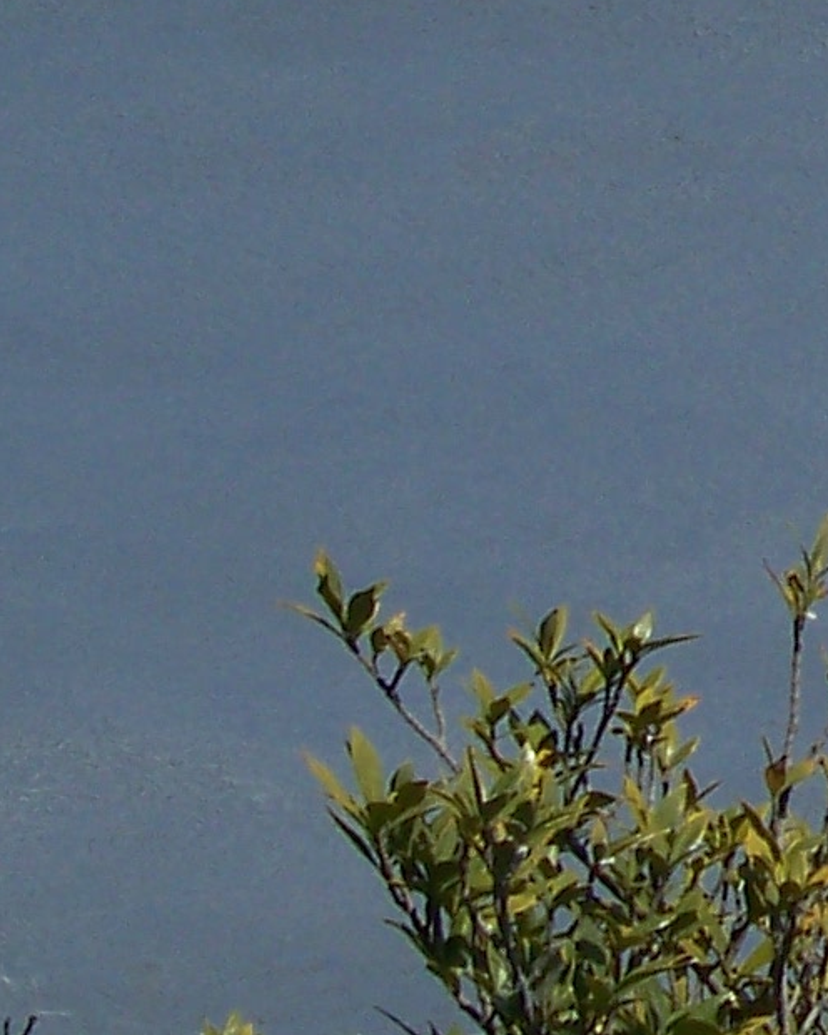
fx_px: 11763
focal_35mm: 384
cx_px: 2601
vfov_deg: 5.0
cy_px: -973
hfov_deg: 3.9
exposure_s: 1/500
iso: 64
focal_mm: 12.89
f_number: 5.6
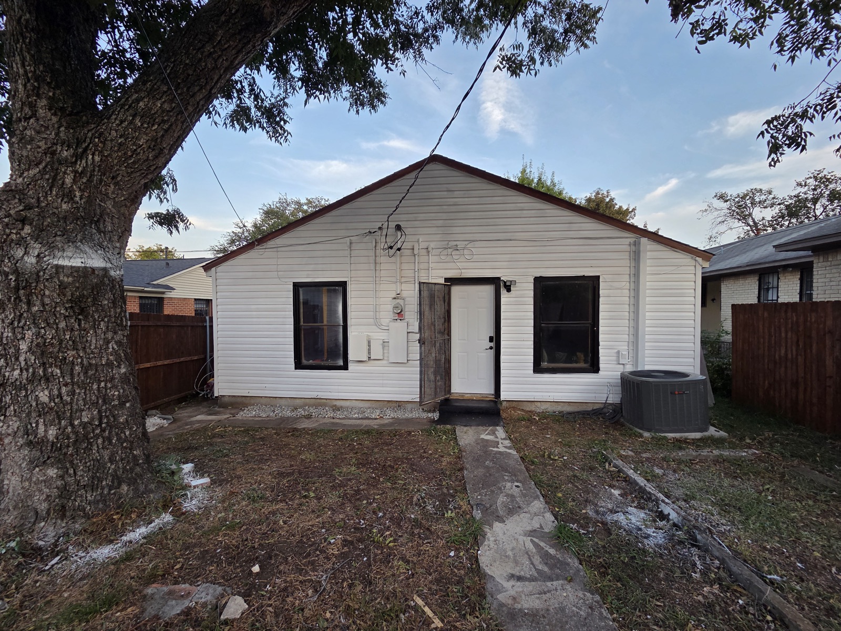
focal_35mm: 13
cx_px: 420
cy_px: 316
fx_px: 316
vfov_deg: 89.9
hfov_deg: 106.2
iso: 50
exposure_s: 1/120
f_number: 2.2
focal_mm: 2.2
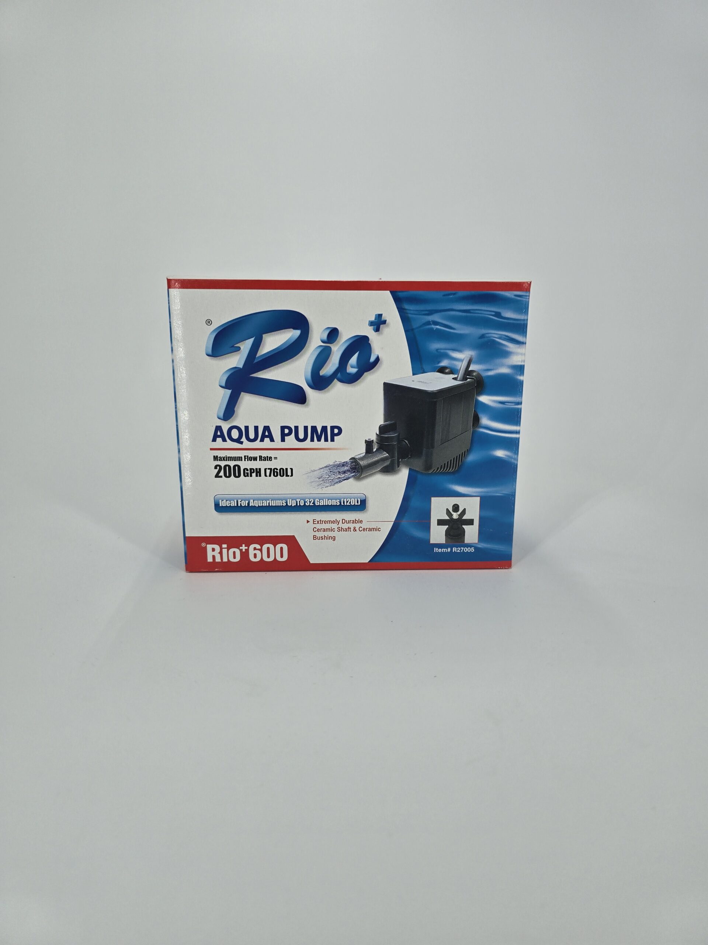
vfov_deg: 73.9
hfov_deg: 58.9
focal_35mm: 23
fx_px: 627
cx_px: 354
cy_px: 472
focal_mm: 6.3
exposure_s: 1/580
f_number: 1.7
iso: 12
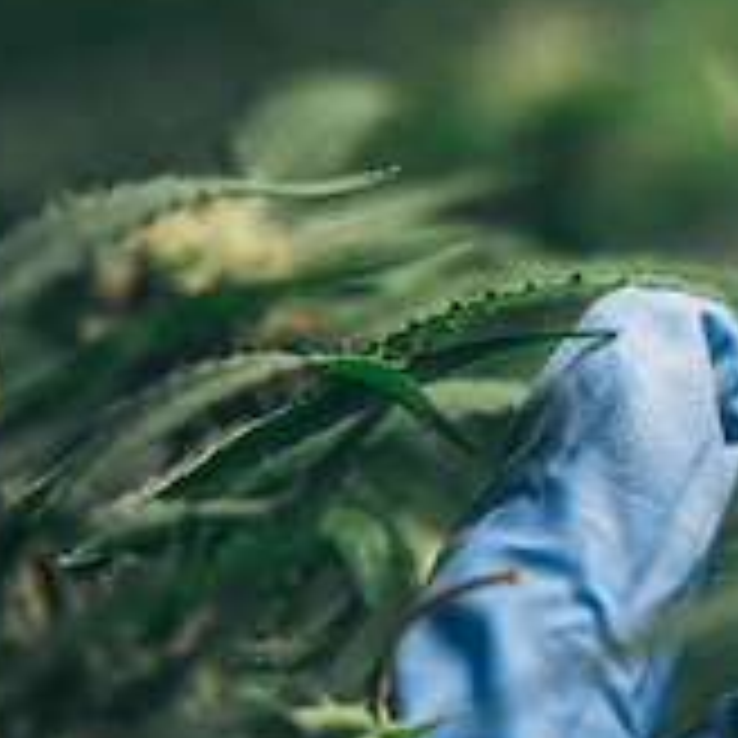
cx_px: 1670
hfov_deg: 5.2
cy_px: -11
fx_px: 7887
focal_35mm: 327
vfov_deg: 5.3
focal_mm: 70
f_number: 2.8
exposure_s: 1/1250
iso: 200
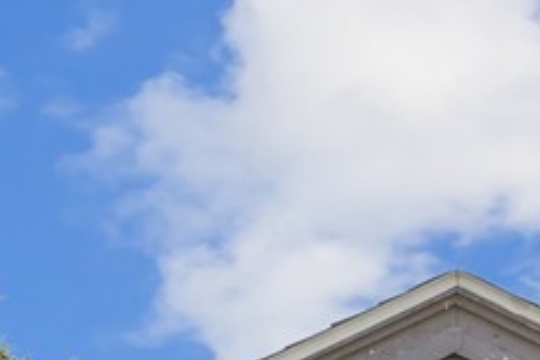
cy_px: 1097
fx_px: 3375
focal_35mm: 225
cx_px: 428
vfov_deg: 5.7
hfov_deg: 9.1
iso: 400
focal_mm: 31
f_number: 9
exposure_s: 1/800
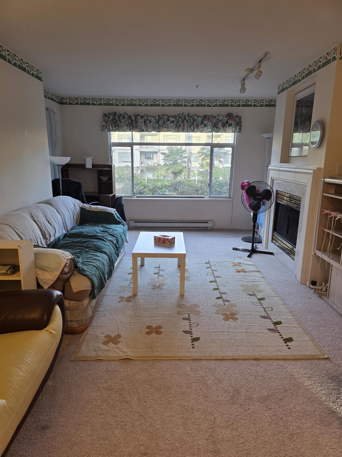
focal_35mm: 23
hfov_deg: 58.9
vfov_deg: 73.9
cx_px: 171
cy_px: 228
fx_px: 303
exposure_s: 1/120
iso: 160
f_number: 1.7
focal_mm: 6.3
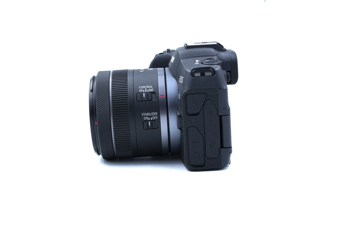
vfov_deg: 24.6
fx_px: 515
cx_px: 168
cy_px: 112
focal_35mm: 55
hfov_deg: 36.2
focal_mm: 55
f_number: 14
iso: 800
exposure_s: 1/125
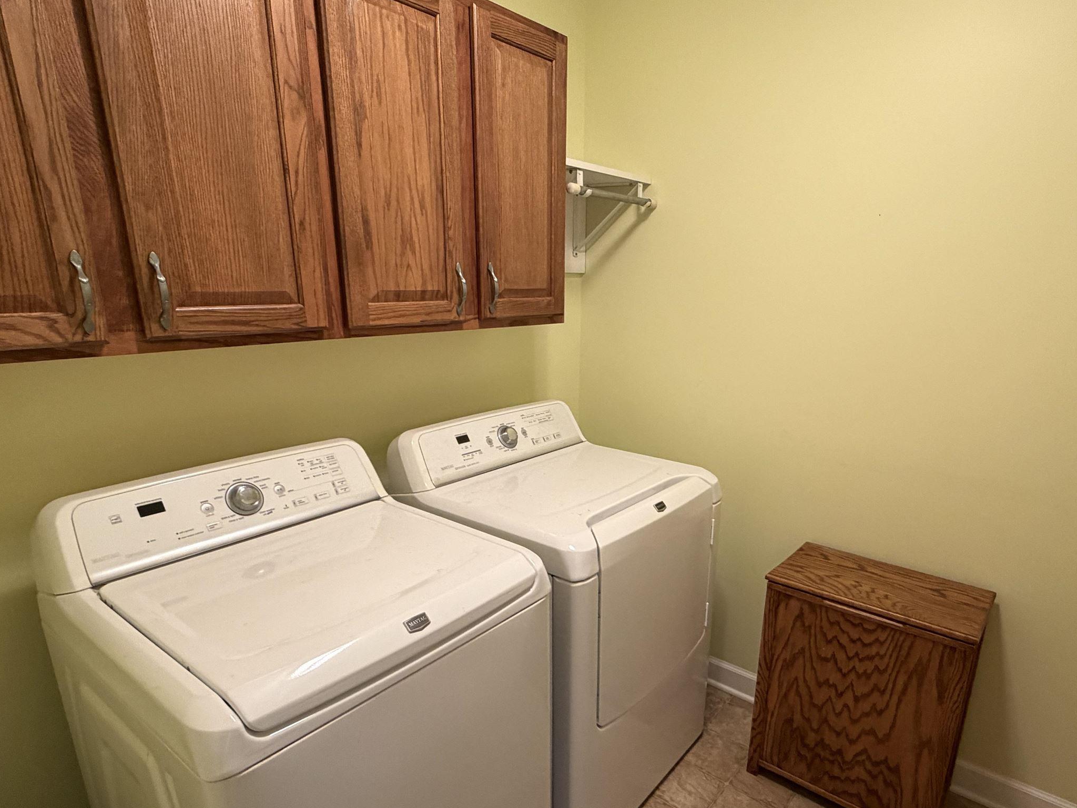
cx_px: 619
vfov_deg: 63.1
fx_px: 653
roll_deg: -2.0
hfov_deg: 78.5
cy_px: 469
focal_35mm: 21
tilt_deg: -17.8
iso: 320
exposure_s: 1/60
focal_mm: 2.22
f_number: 2.2
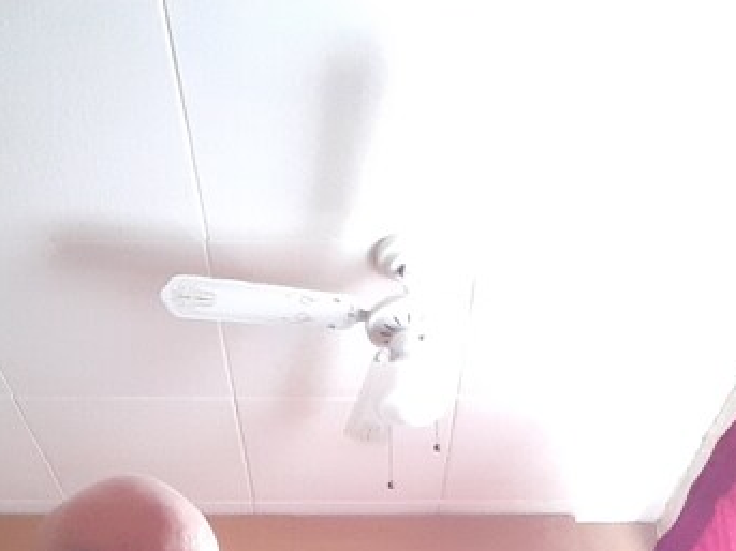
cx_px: 298
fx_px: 999
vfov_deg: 29.0
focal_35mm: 47
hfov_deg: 40.3
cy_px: 546
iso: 500
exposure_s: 1/13
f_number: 2.2
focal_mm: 1.95
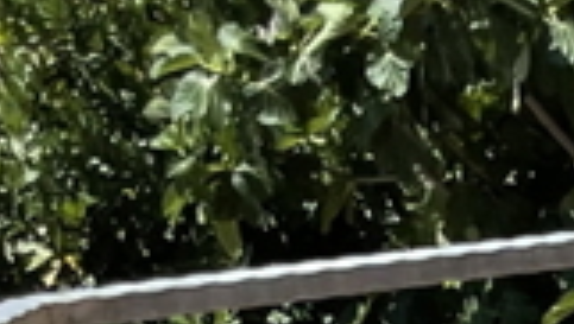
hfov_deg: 9.6
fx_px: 3215
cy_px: 1371
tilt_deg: -26.3
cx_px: 1119
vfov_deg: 5.1
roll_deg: +1.2
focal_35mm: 211
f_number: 1.6
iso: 32
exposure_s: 1/3610
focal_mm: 4.2
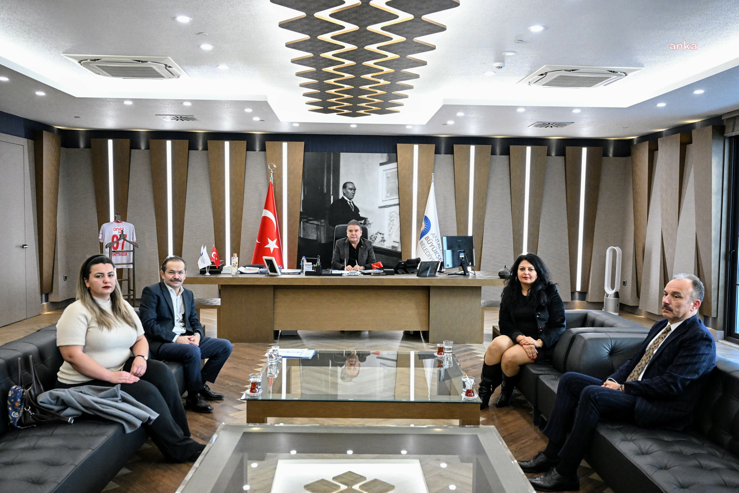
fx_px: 657
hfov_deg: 58.7
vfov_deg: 41.1
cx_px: 370
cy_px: 246
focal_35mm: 32
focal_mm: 32
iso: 6400
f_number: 4
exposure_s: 1/320
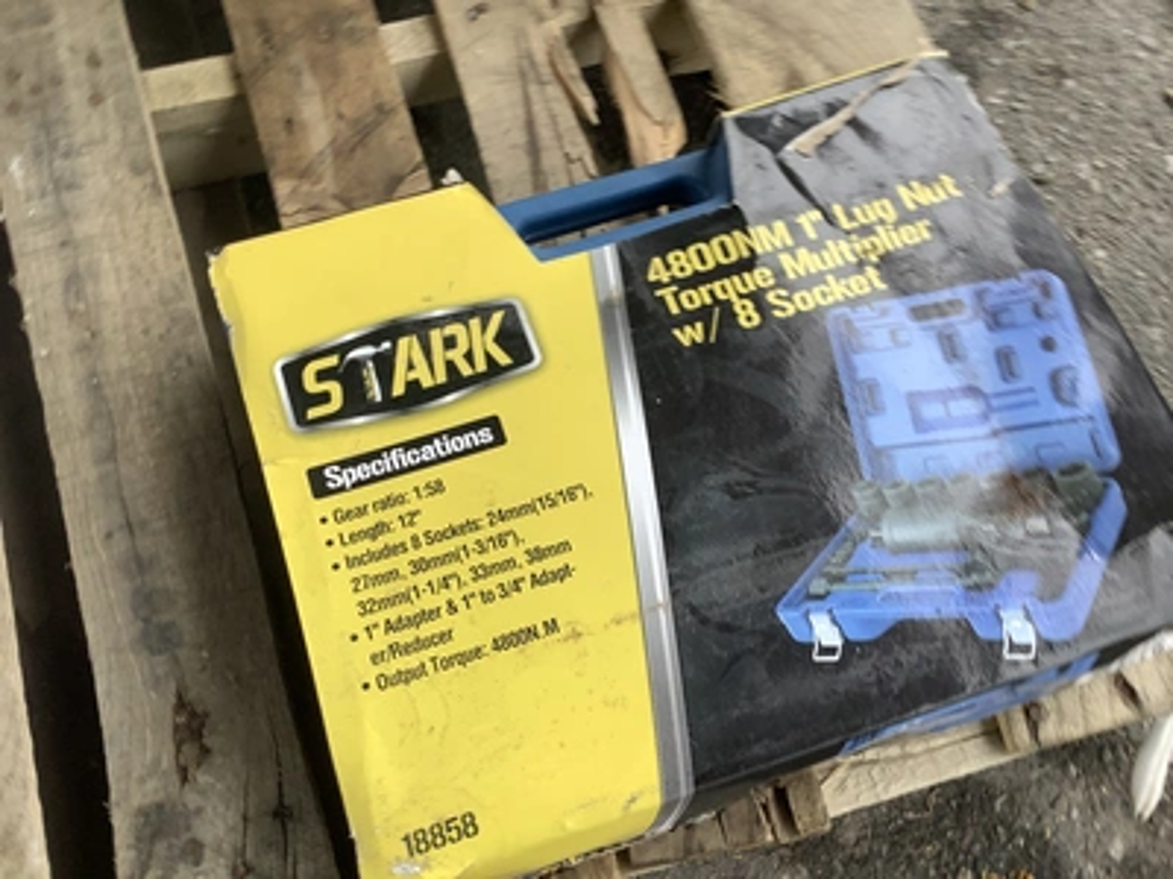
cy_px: 440
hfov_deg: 58.4
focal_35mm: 31
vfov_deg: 45.4
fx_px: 1050
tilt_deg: -77.9
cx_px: 586
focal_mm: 3.3
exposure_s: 1/120
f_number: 2.4
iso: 40
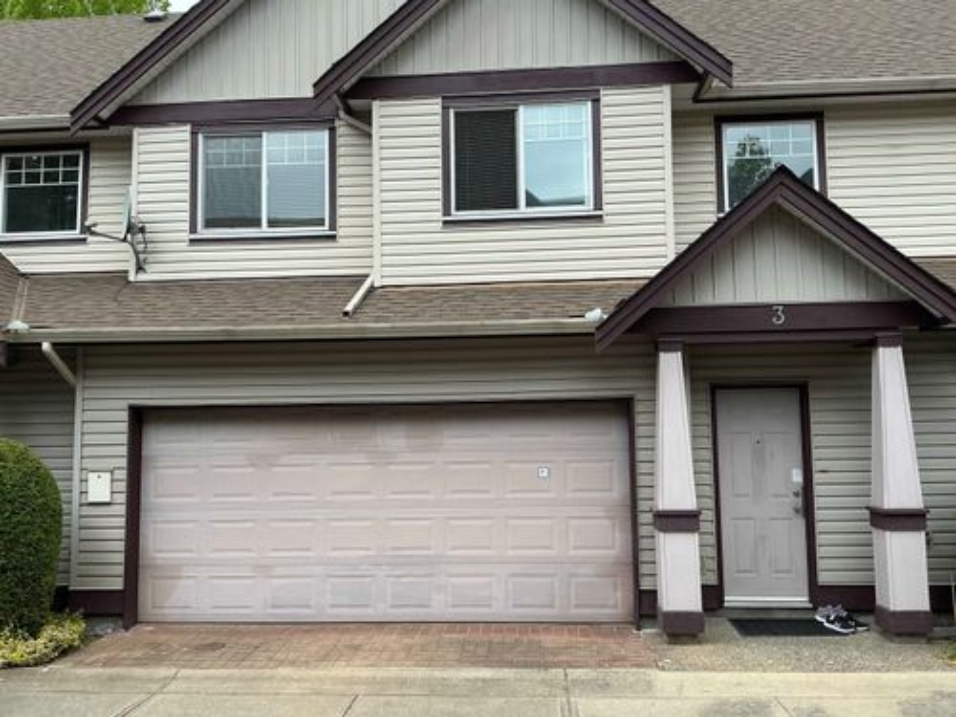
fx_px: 773
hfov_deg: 63.4
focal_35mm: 28
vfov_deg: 49.7
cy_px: 358
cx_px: 478
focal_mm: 3
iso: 25
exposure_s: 1/709
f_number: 1.8
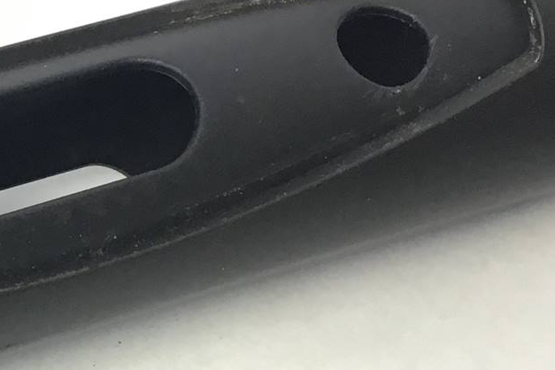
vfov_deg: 13.2
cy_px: 168
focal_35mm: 104
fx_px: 1603
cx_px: -21
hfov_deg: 19.0
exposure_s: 1/33
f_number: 2.4
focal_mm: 3.3
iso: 50
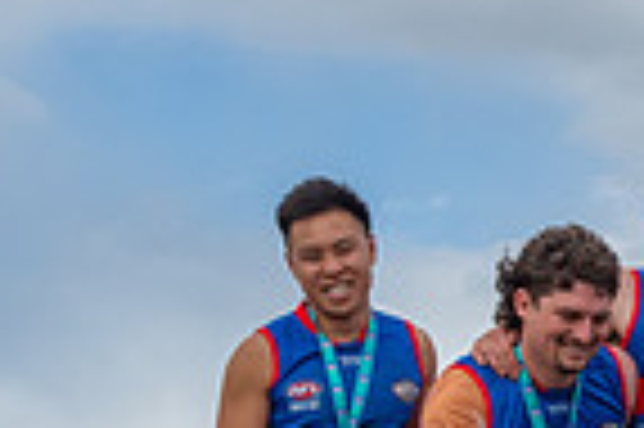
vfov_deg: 7.6
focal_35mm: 179
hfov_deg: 10.5
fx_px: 3198
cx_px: 1289
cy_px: 583
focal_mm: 27
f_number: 8
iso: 400
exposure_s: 1/1250
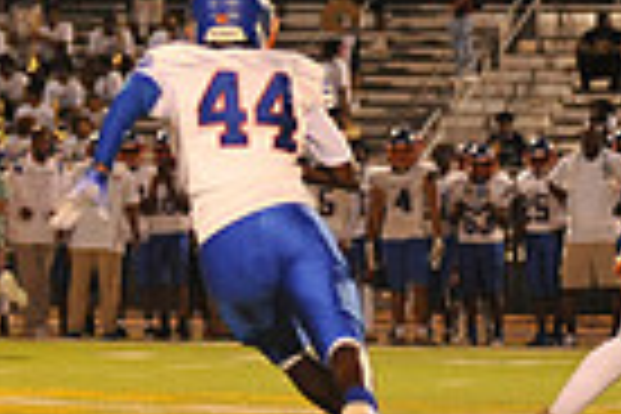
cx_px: -572
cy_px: 68
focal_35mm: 386
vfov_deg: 3.6
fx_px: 6658
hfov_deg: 5.2
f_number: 3.2
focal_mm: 92
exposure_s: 1/250
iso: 2000
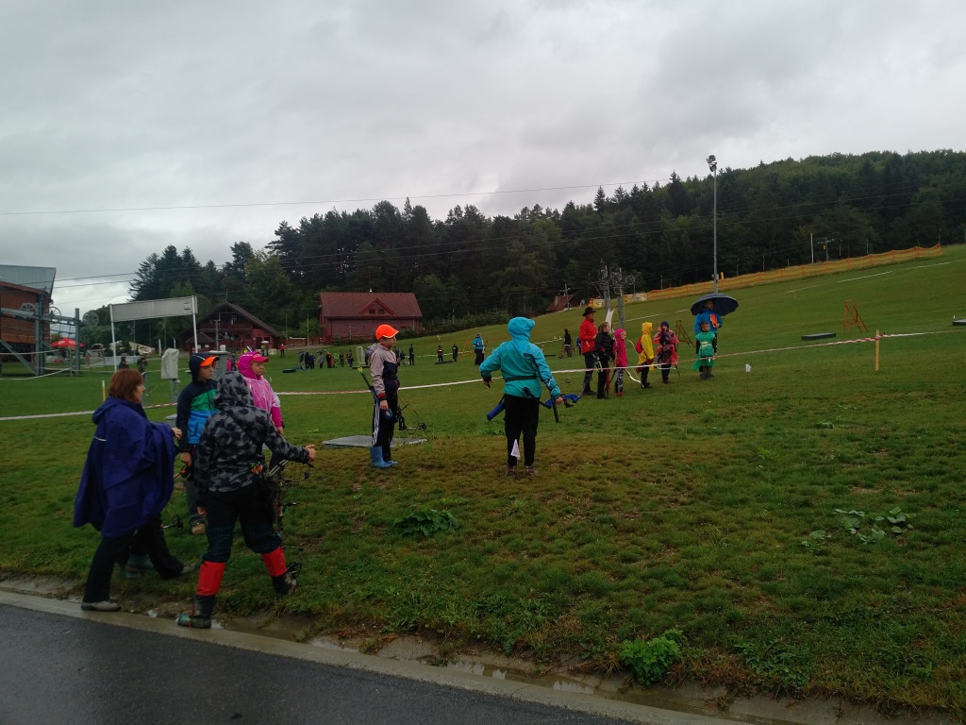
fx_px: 753
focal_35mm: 27
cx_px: 483
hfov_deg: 65.3
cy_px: 362
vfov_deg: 51.4
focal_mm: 4.75
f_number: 2.2
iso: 50
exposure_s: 1/250
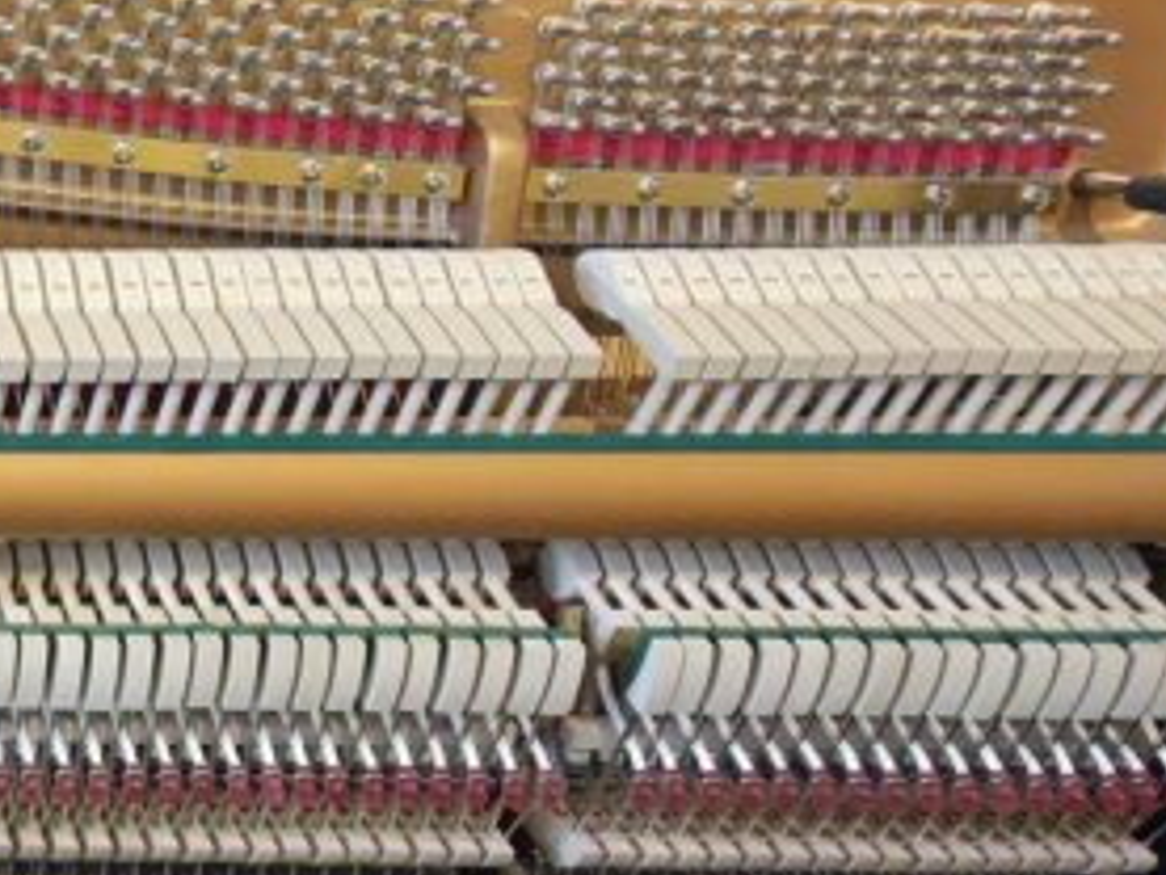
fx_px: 1618
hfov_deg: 28.3
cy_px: 307
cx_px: -526
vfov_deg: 30.1
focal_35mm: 48
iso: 160
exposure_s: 1/30
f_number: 1.9
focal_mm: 2.2
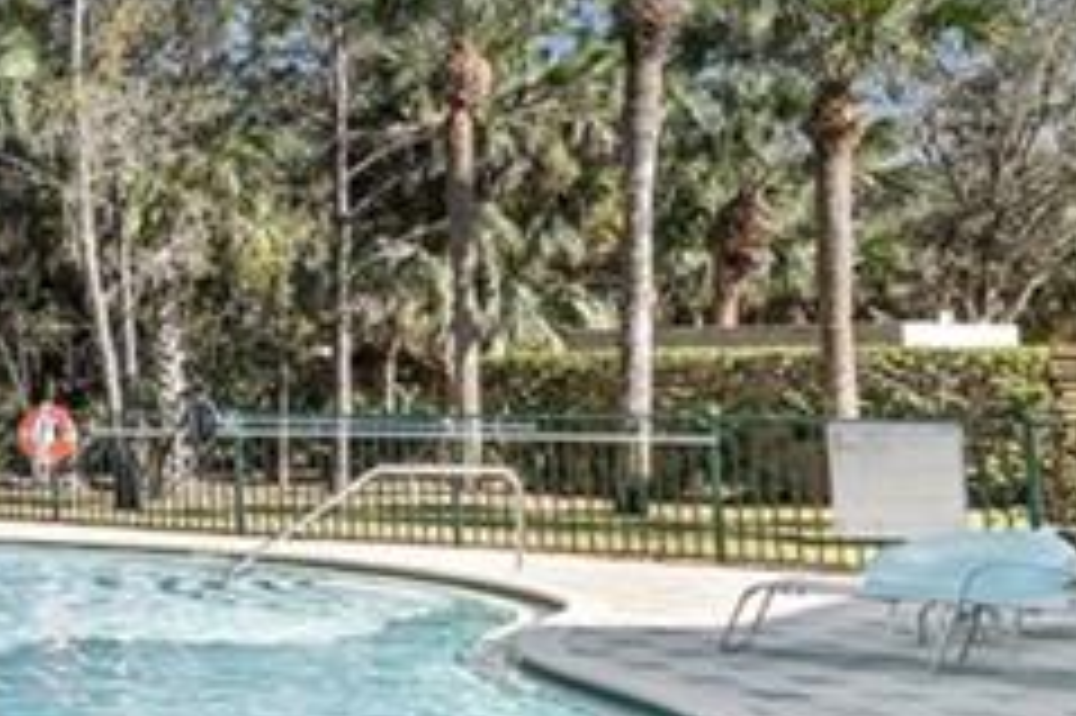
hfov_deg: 20.9
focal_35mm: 60
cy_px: 259
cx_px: -918
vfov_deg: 22.5
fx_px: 1792
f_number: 10
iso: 125
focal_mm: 14
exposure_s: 1/250
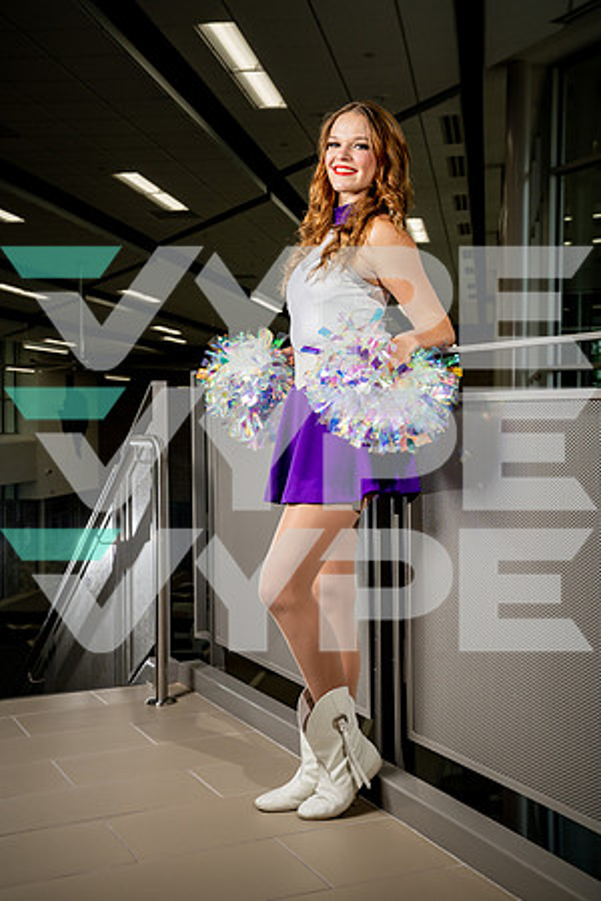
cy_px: 450
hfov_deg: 28.1
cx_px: 300
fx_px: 1202
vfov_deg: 41.1
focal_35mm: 48
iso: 400
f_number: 7.1
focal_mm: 48
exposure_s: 1/250
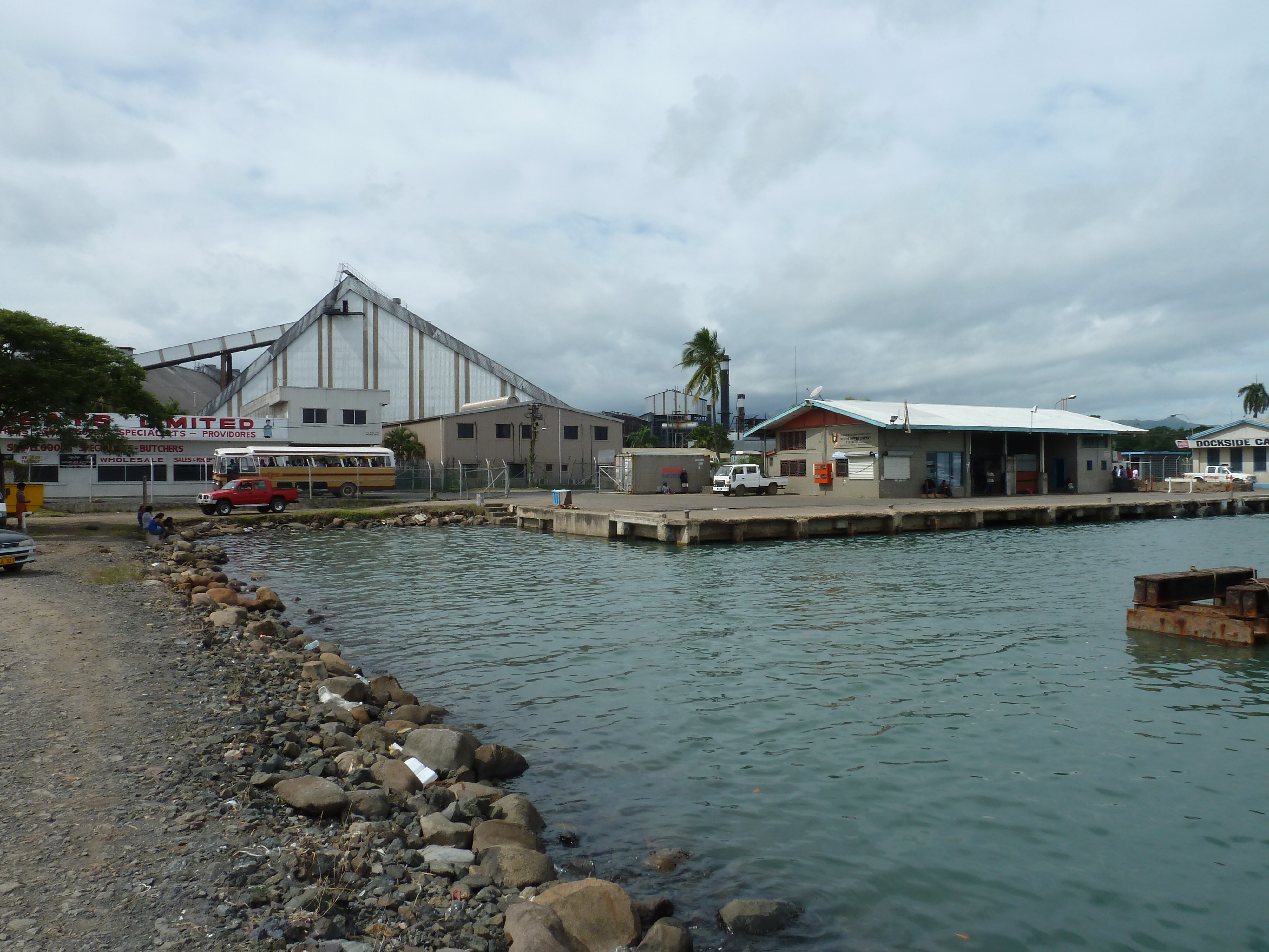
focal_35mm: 25
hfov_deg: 69.4
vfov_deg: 54.9
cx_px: 634
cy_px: 476
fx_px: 916
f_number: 5.6
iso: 80
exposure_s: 1/500
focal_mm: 4.1
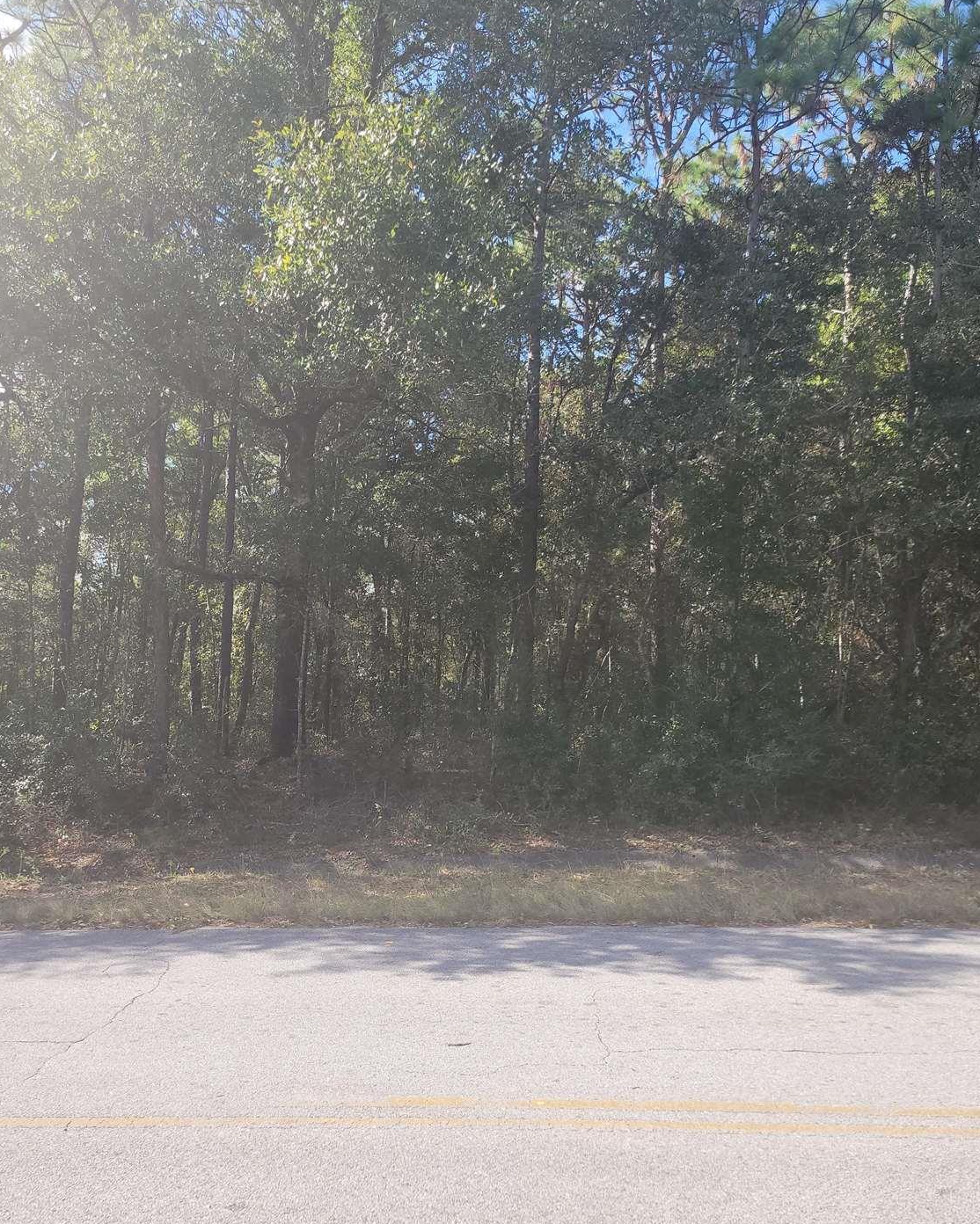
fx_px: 1015
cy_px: 665
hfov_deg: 51.5
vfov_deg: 62.1
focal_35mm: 28
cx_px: 490
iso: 40
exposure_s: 1/773
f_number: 1.8
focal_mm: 5.4
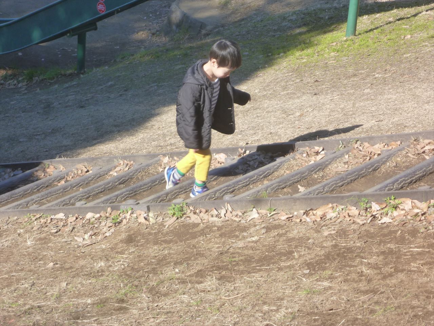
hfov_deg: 16.4
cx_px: 217
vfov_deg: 12.3
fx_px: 1505
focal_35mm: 120
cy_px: 163
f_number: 5.8
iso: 125
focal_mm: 21.3
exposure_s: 1/125
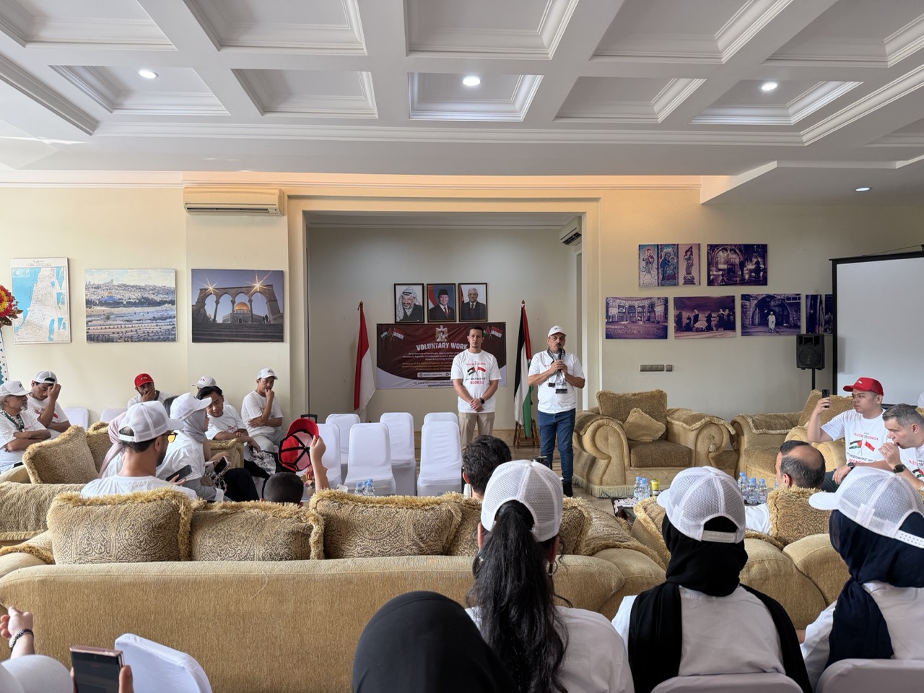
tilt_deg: -0.8
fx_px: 641
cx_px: 462
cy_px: 346
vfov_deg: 56.8
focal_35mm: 24
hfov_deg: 71.6
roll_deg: +0.5
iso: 80
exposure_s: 1/100
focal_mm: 6.76
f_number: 1.78
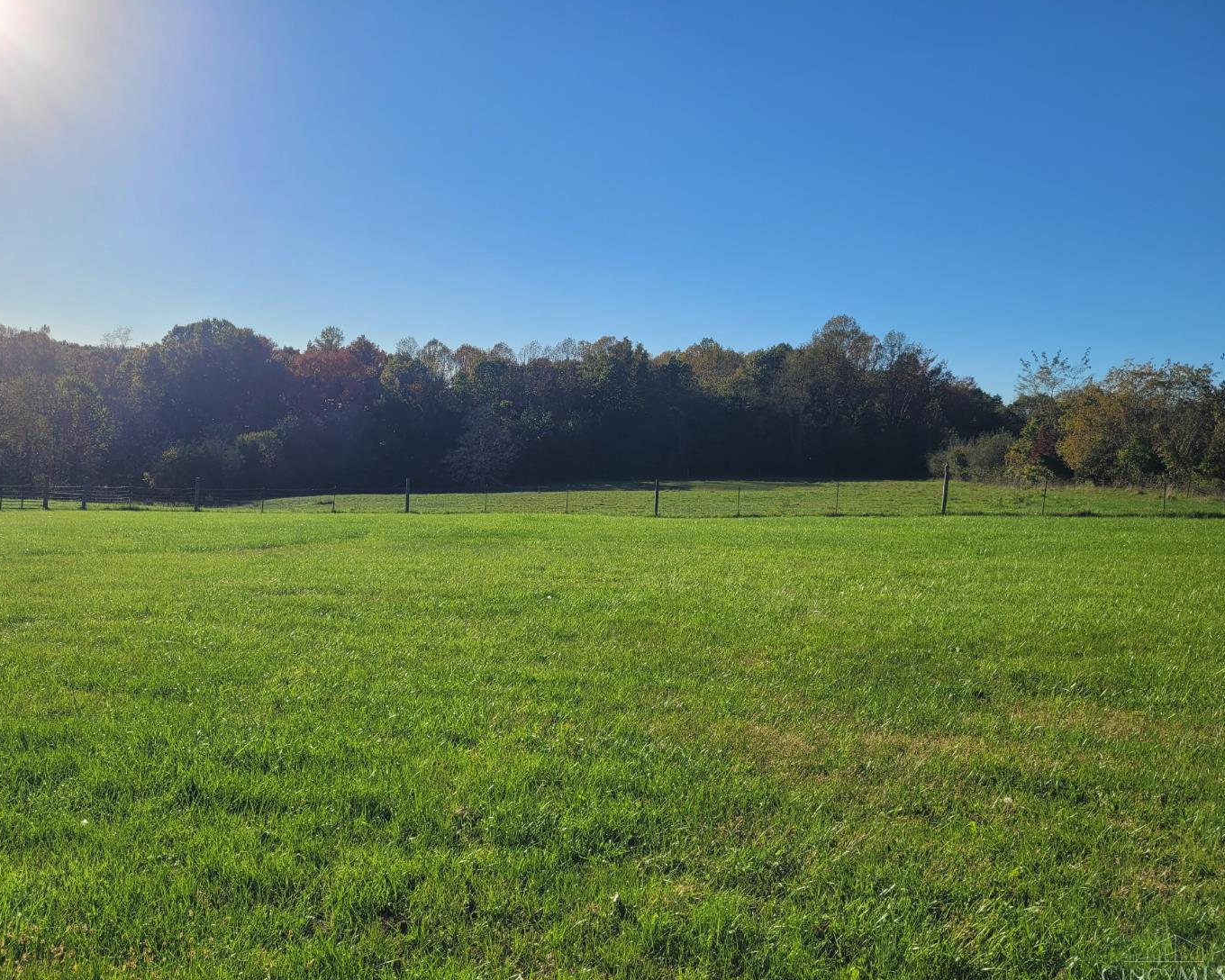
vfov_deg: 51.5
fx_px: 1015
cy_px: 499
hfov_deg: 62.1
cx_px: 564
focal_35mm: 28
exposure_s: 1/3707
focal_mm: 5.4
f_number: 1.8
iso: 40
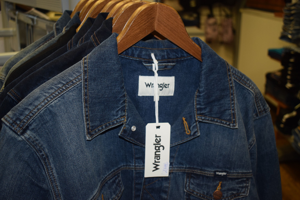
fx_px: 387
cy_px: 100
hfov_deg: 42.3
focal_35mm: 46
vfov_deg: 28.9
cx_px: 150
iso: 720
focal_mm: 31
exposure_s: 1/60
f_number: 4.2
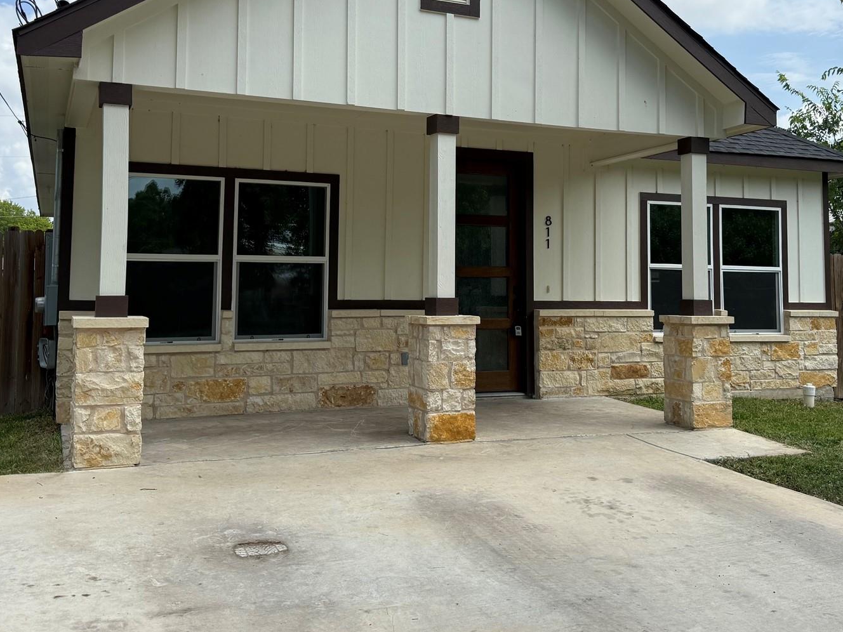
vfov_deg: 38.3
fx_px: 901
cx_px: 451
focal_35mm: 37
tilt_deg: +5.0
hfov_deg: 50.1
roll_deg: -0.4
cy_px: 220
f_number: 1.78
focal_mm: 6.76
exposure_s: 1/3759
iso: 100
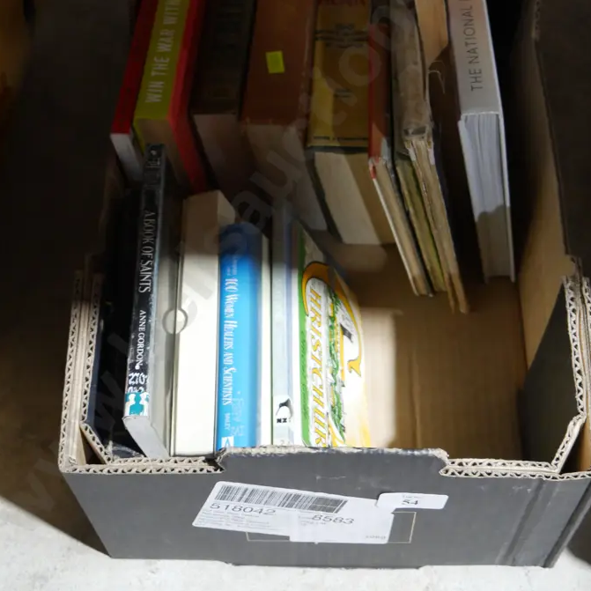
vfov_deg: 31.2
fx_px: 1043
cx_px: 281
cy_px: 169
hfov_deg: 31.6
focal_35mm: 54
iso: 2000
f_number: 4.5
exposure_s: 1/60
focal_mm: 20
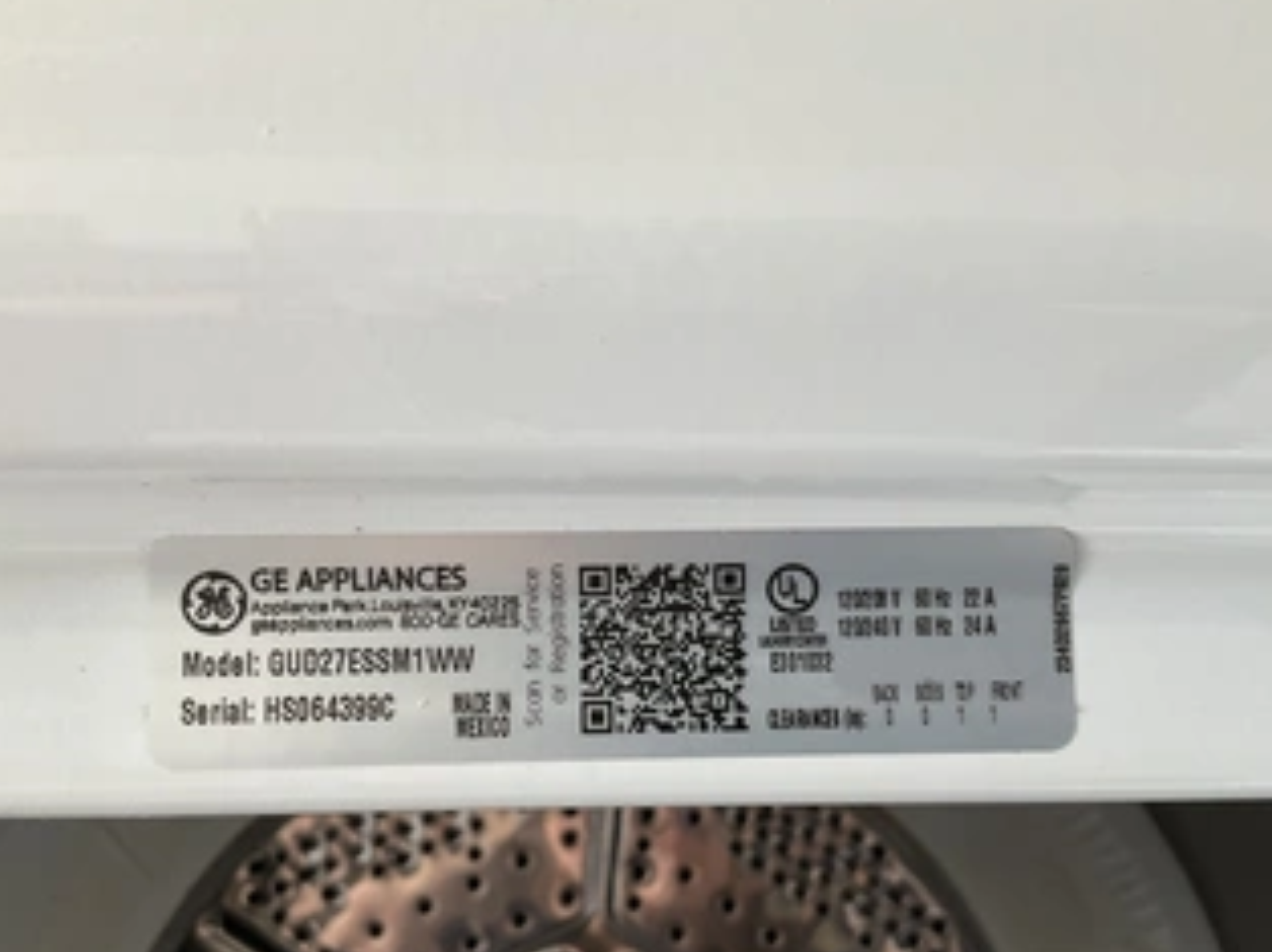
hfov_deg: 50.1
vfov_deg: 38.4
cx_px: 672
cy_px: 579
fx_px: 1359
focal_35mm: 37
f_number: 1.8
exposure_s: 1/120
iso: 64
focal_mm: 3
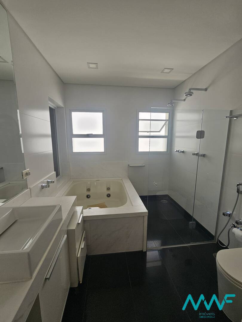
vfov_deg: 106.2
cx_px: 121
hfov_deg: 89.9
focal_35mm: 13
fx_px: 121
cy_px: 161
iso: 64
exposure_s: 1/298
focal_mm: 2.2
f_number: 2.2
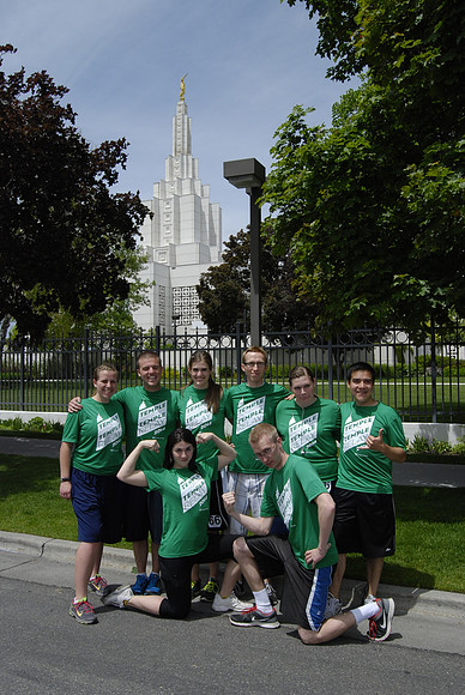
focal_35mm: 33
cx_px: 232
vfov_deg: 57.2
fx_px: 638
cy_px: 348
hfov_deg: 40.1
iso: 400
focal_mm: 22
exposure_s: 1/800
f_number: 10
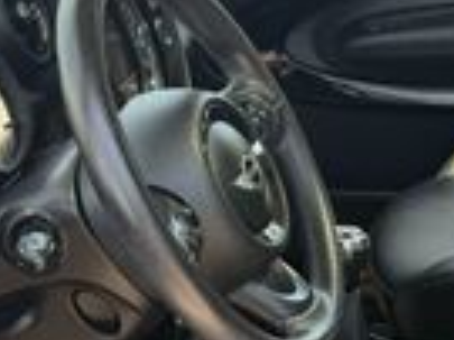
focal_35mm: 114
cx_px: 558
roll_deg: +2.0
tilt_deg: -29.6
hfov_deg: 16.5
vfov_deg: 12.7
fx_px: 1494
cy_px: 374
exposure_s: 1/171
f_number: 1.78
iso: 80
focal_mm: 6.76
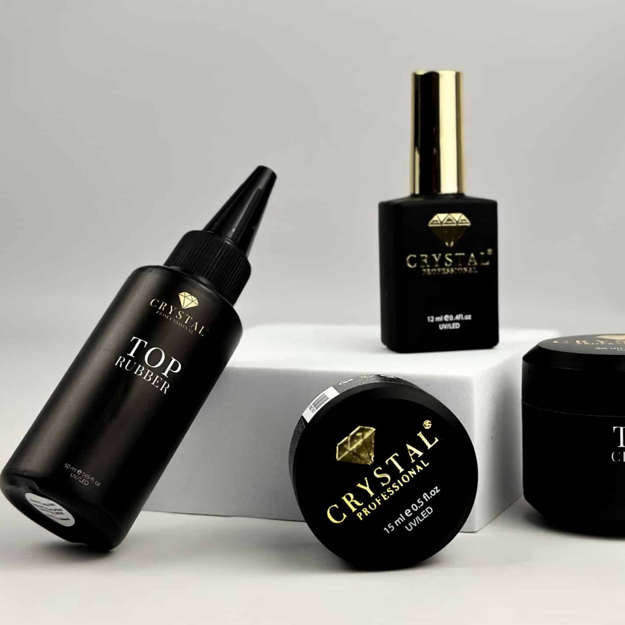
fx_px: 1552
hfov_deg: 22.7
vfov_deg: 22.8
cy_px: 310
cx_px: 396
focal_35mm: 76
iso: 80
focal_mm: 6.86
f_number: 1.8
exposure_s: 1/1400
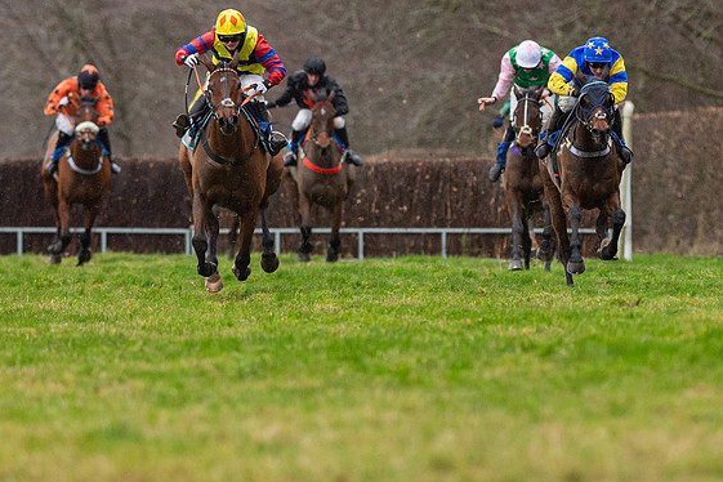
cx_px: 424
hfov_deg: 3.1
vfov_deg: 2.1
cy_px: 210
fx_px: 13334
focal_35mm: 664
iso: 1000
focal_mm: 300
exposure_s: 1/1000
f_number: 5
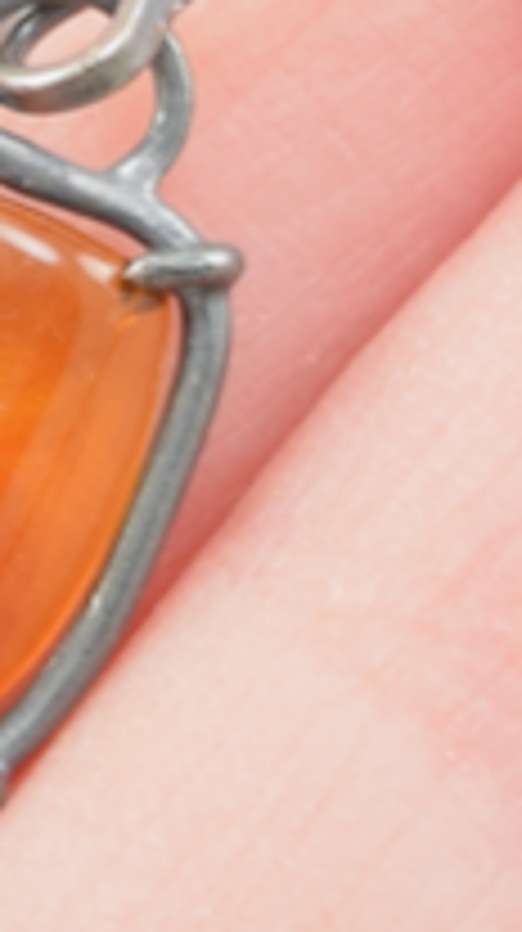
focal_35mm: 370
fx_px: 9131
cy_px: -266
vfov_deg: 5.8
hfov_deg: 3.3
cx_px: 374
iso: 400
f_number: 5.6
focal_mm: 38
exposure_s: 1/160
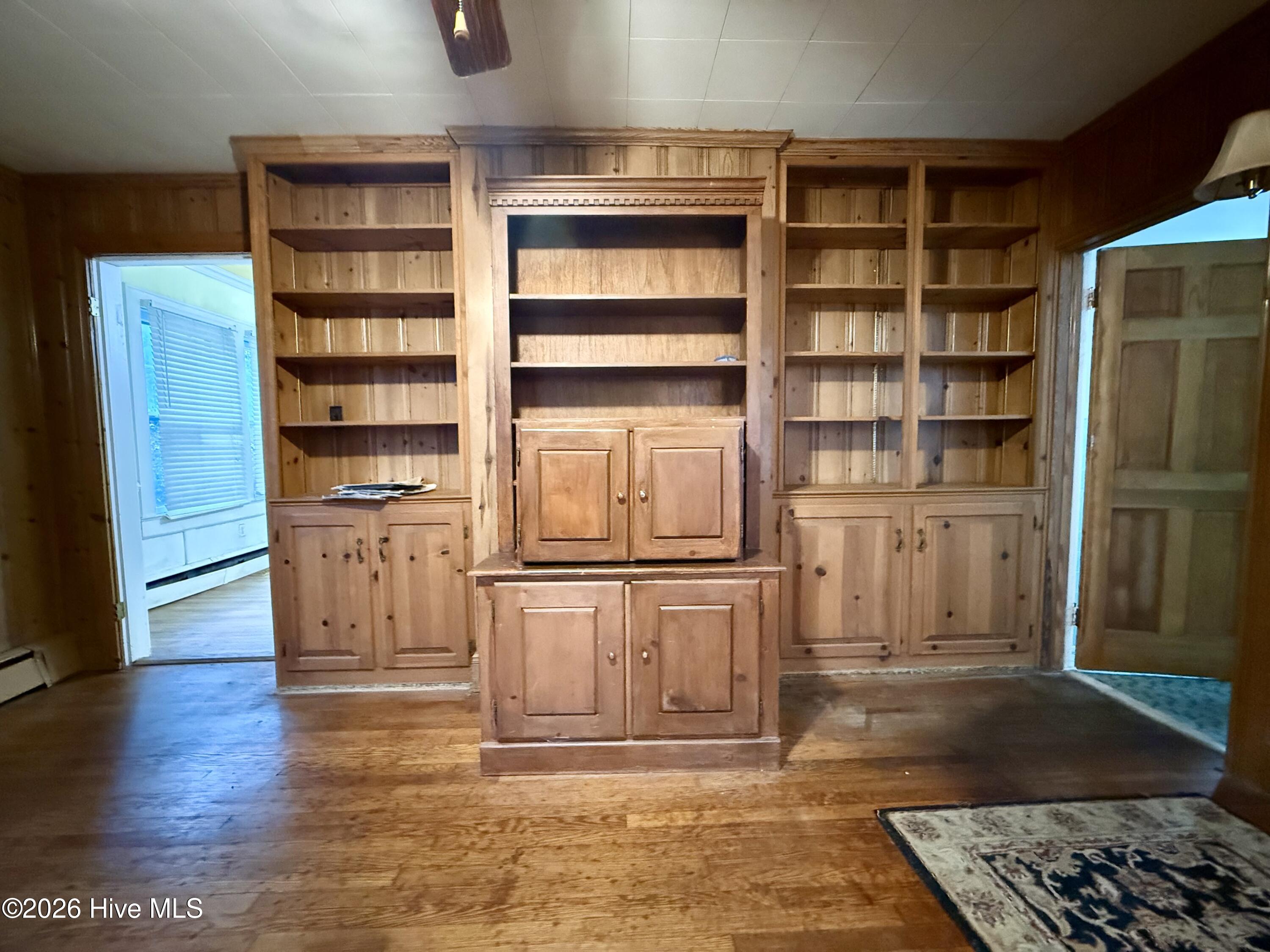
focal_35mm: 14
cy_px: 476
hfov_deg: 102.1
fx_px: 514
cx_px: 635
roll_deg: +0.6
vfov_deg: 85.7
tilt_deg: -3.6
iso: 1250
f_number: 2.2
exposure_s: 1/30
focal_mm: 2.22
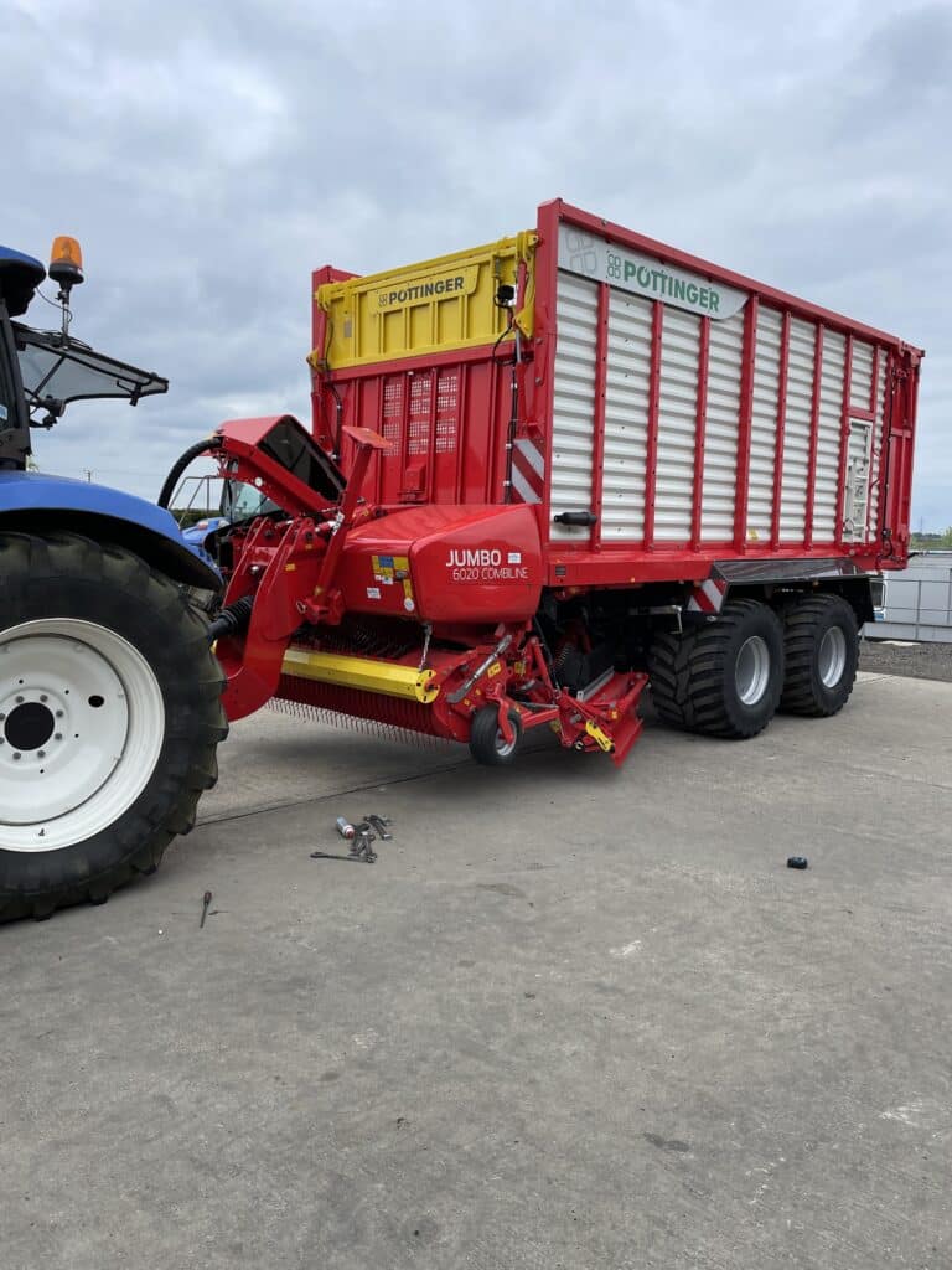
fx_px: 953
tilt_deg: -4.5
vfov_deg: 67.3
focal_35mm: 26
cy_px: 635
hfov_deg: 53.1
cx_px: 476
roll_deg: -1.6
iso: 32
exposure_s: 1/1855
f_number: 1.6
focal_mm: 4.2
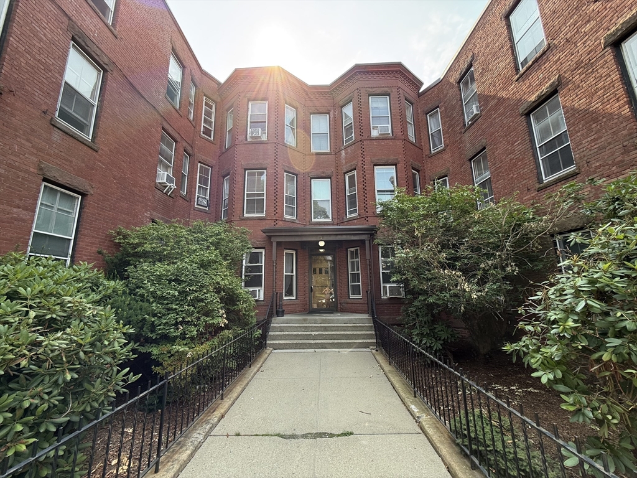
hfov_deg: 102.1
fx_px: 258
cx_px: 318
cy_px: 239
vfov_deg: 85.7
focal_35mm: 14
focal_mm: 2.22
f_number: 2.2
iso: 50
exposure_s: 1/298
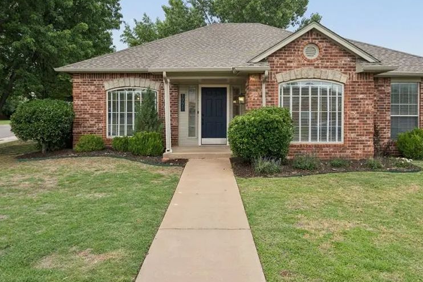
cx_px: 210
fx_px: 341
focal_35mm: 29
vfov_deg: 44.8
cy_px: 115
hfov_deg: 63.6
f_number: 8
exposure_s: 1/100
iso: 200
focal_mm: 21
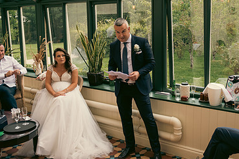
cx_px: 162
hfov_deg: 49.7
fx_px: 252
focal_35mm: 38
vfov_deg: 34.8
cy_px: 56
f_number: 3.5
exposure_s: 1/500
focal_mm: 24
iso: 250
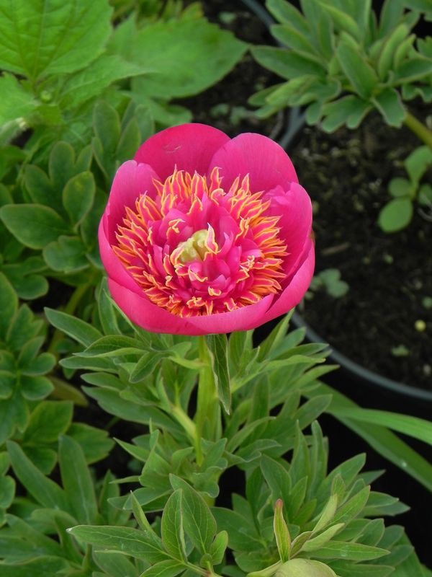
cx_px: 216
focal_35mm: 95
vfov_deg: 20.7
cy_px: 288
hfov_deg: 15.6
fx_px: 1581
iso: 160
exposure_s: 1/400
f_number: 5
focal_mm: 16.9
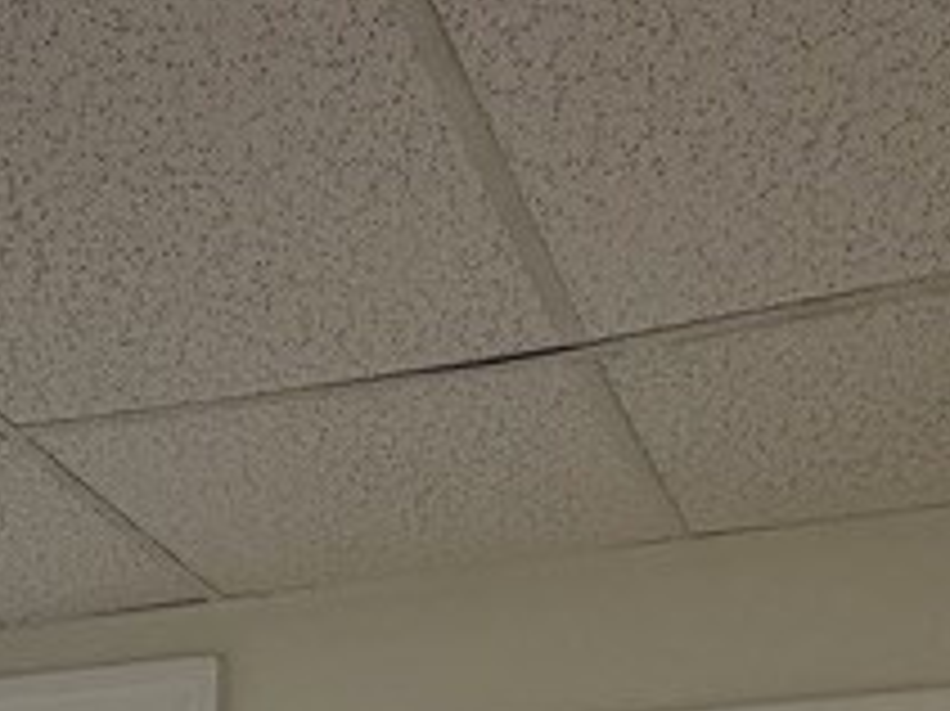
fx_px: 1865
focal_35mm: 68
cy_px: 1332
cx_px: 275
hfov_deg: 28.3
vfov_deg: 17.1
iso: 40
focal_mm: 2.22
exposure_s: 1/224
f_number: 2.2
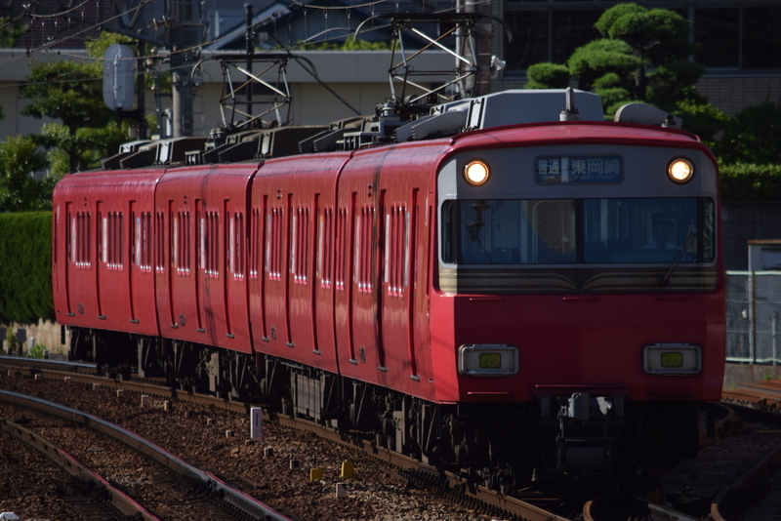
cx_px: 390
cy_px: 260
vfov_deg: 3.1
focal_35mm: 450
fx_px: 9765
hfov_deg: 4.6
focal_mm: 300
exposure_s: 1/800
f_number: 5.6
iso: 100
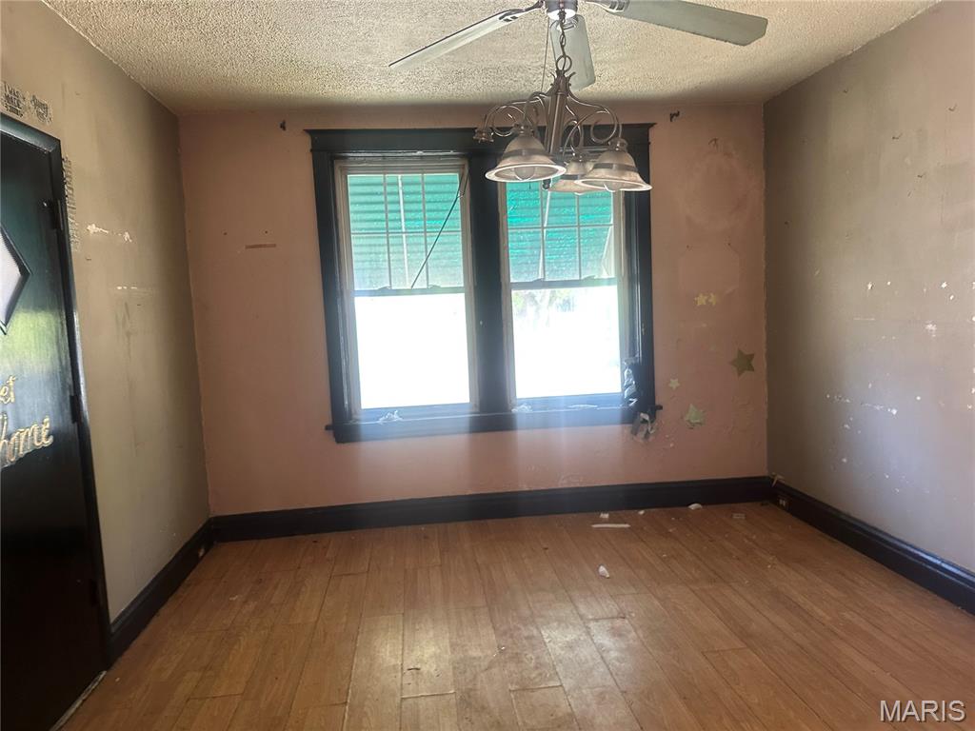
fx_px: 676
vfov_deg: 56.8
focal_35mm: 24
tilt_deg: -5.4
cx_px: 488
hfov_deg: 71.6
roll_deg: +3.5
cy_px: 366
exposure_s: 1/60
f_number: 1.78
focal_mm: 6.86
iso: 250
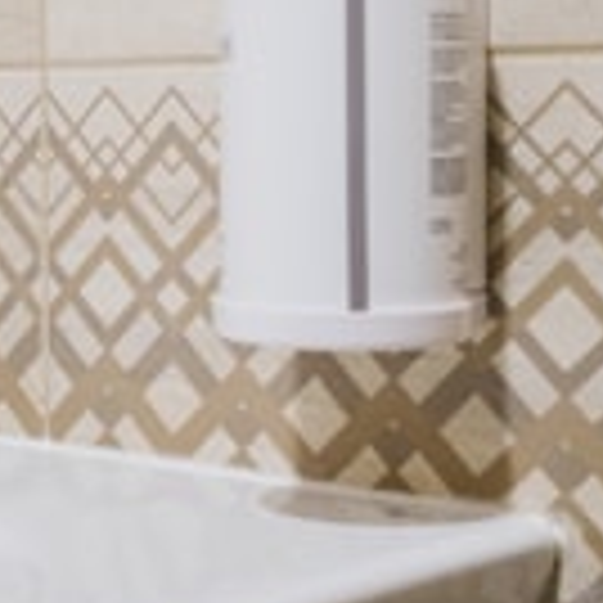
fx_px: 2128
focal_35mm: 108
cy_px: 187
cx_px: -266
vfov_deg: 16.1
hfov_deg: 15.1
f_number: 4
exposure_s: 1/40
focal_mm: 22.9
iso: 2500
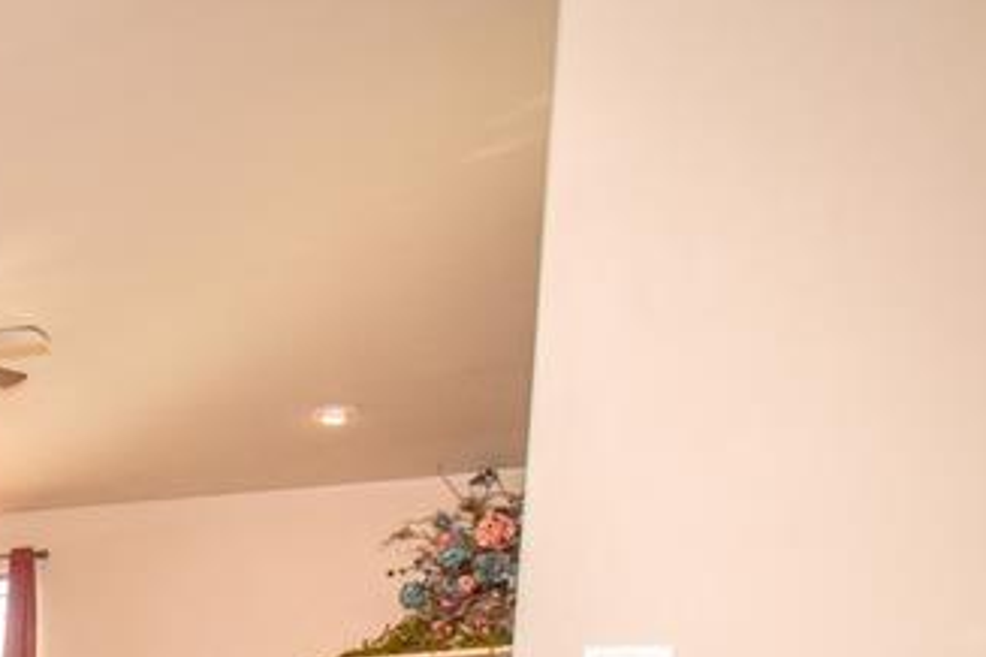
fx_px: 1287
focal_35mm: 47
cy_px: 877
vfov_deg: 24.6
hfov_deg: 31.2
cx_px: -335
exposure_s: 1/60
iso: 320
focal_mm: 10
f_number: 8
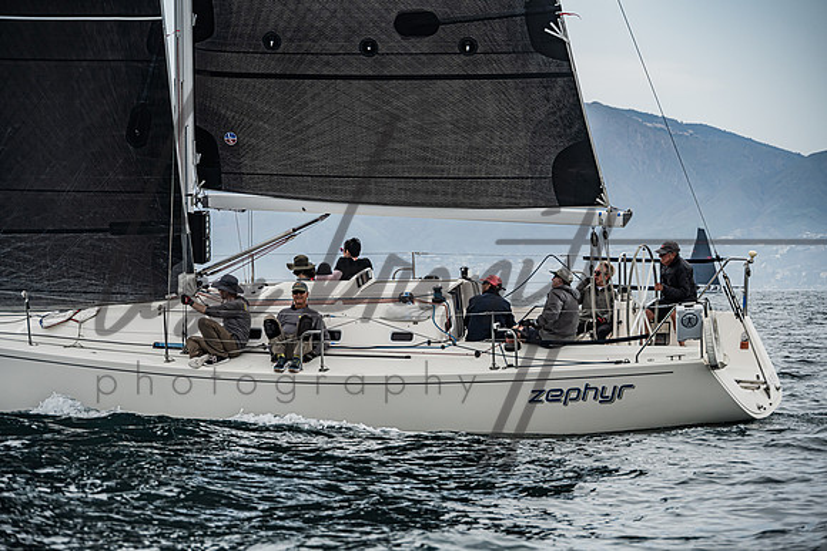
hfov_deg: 10.6
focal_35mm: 195
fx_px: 4472
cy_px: 276
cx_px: 414
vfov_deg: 7.1
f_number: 8
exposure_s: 1/1600
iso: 400
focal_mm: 190
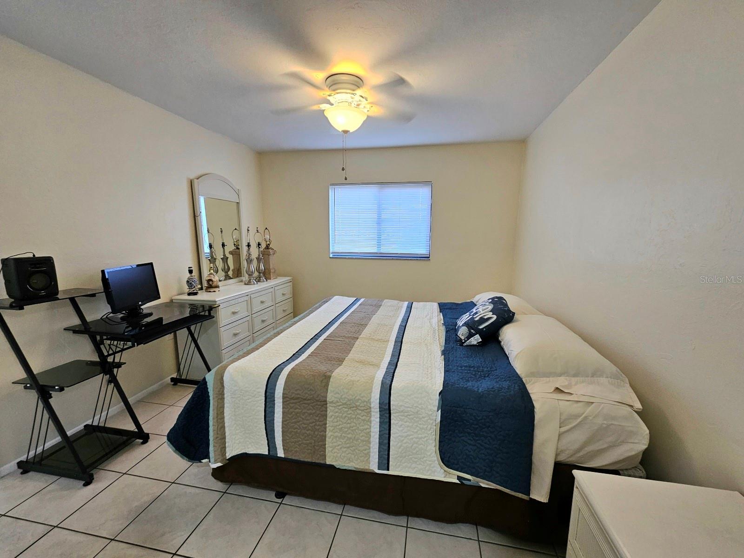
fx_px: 279
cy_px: 279
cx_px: 372
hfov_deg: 106.2
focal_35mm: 13
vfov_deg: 89.9
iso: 100
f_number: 2.2
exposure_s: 1/60.2
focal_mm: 2.2
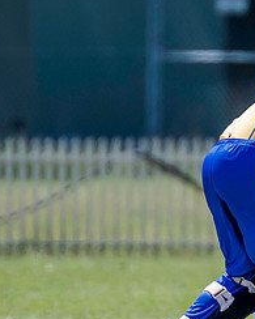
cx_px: 255
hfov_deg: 0.9
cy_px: 175
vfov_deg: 1.1
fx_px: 15991
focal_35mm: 1694
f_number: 6.3
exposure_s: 1/2500
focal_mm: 600
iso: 800
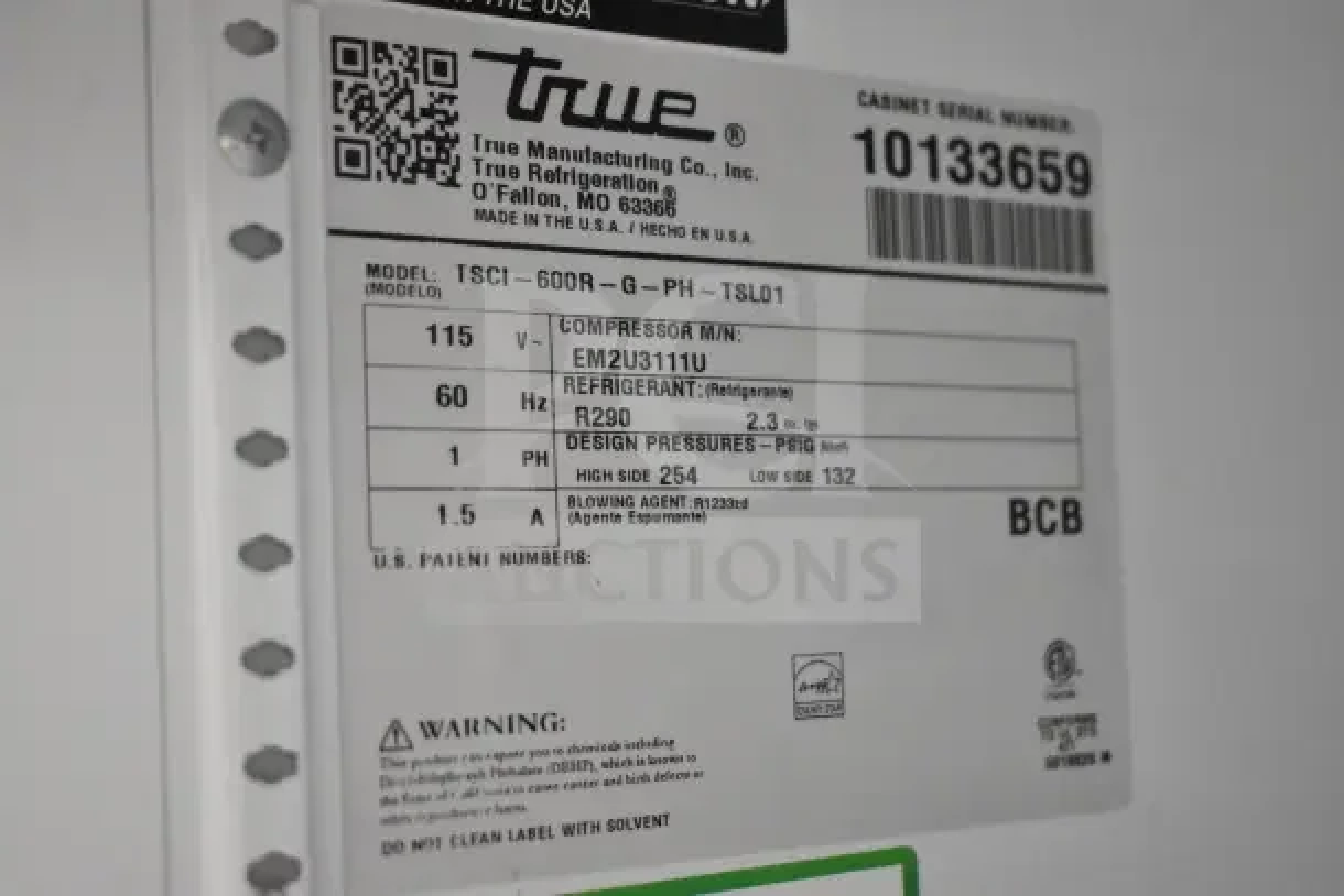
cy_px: 448
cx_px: 672
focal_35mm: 60
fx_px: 2240
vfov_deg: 22.6
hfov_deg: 33.4
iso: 6400
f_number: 4.8
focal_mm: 40
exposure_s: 1/100
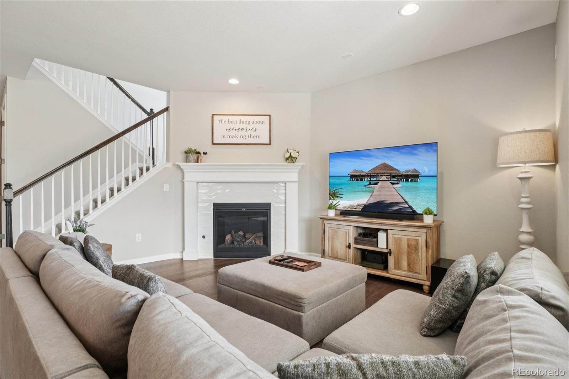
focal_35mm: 16
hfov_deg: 95.0
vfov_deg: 72.0
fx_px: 261
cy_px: 190
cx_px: 284
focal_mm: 11
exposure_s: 1/30
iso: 400
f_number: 8
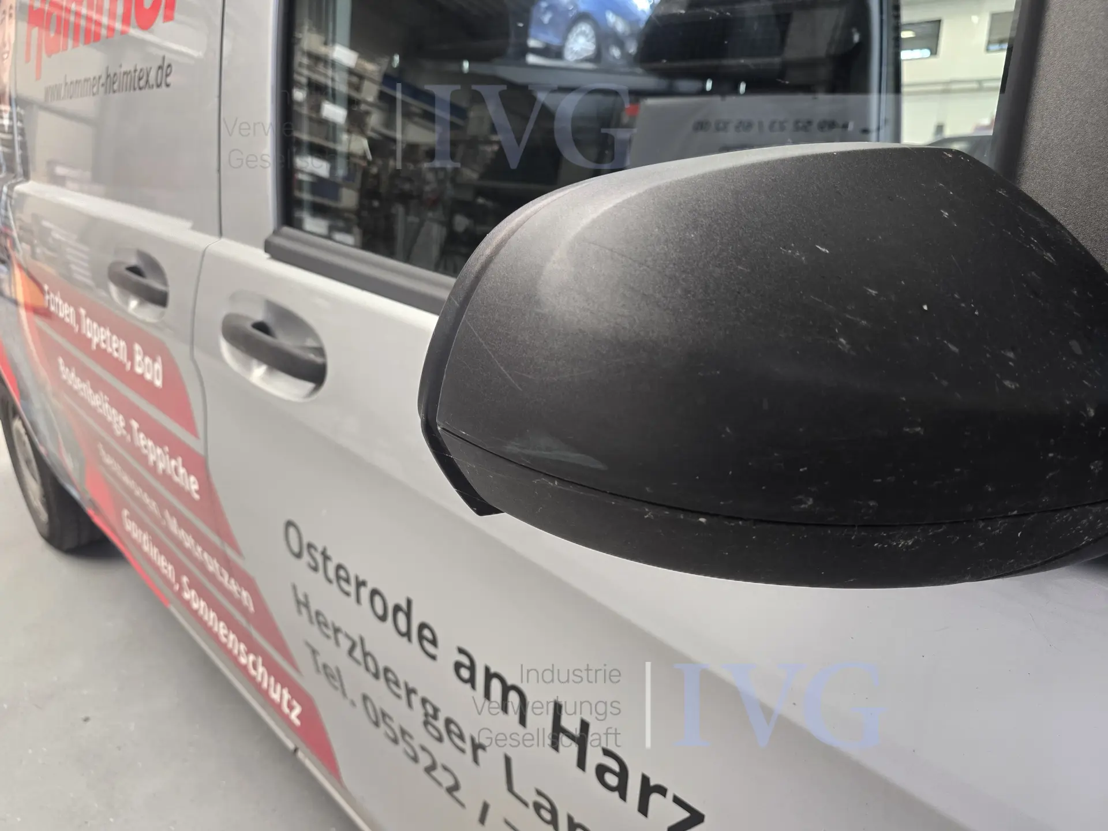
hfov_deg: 73.9
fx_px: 736
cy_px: 416
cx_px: 554
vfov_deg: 58.9
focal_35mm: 23
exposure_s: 1/100
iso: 160
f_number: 1.7
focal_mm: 6.3
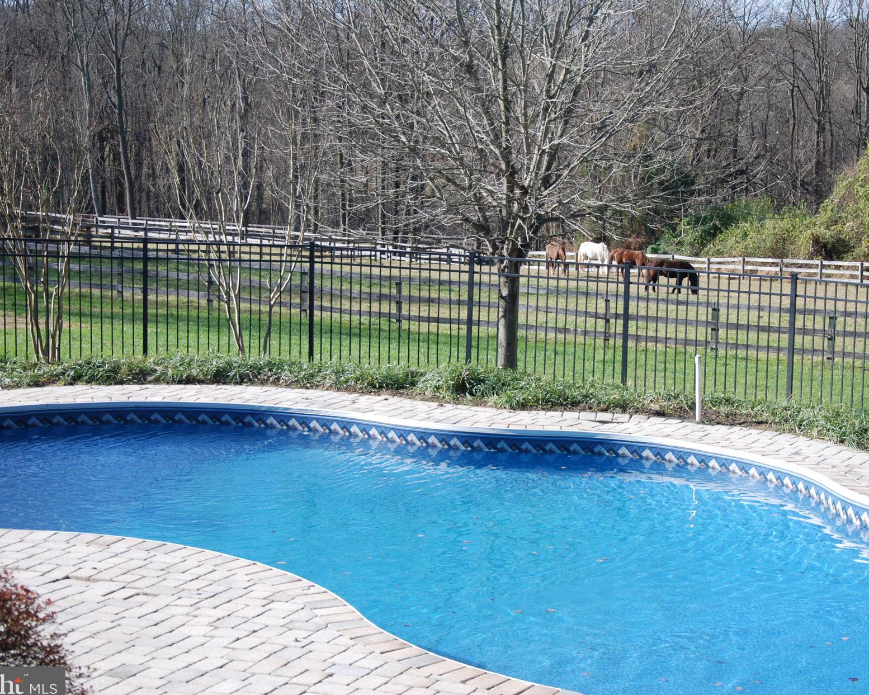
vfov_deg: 19.7
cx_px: 514
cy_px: 324
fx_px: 2006
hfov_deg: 24.4
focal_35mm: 78
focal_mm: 42
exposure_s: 1/160
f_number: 6.3
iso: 100
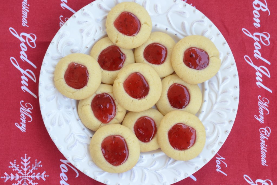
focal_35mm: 68
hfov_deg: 29.9
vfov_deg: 20.2
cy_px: 92
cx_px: 138
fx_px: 519
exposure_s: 1/30
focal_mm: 45
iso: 200
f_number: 11
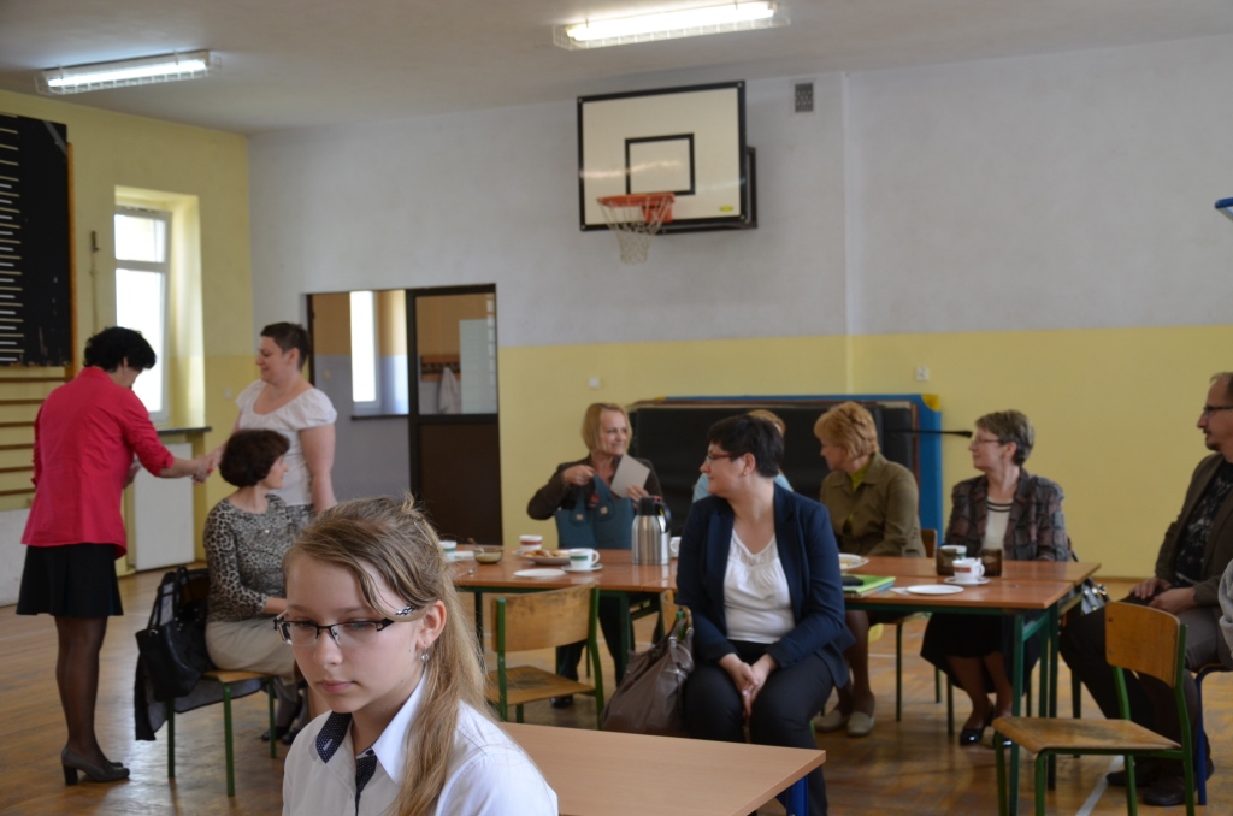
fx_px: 1640
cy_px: 408
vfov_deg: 27.9
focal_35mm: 48
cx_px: 616
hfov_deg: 41.2
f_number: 4.5
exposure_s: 1/80
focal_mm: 32
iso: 400
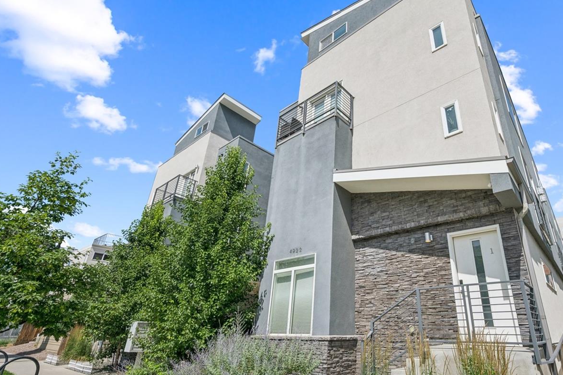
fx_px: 297
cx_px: 352
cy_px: 201
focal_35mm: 19
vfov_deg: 64.4
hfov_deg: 85.2
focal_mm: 14
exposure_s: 1/800
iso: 400
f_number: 11
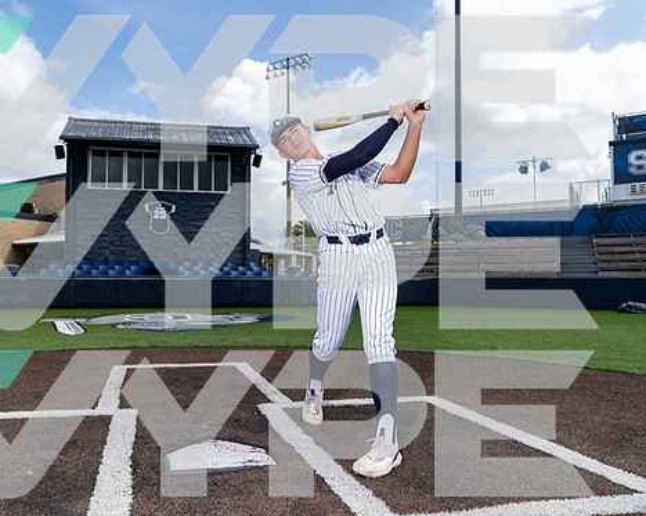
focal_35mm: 28
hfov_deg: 61.5
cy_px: 257
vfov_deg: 51.5
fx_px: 535
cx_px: 246
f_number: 4
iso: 250
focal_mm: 24
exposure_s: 1/1250
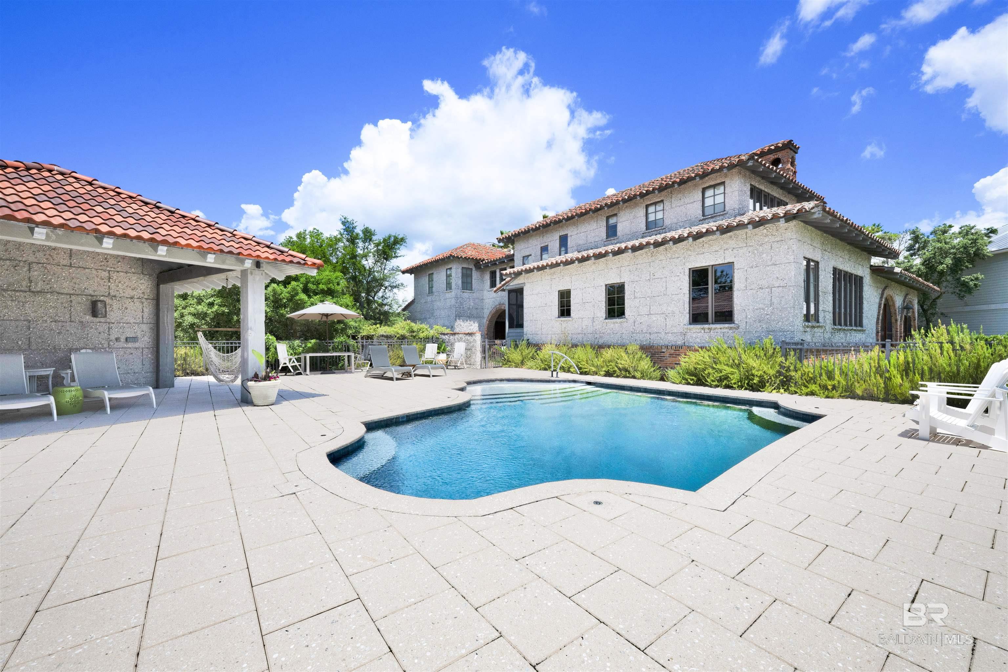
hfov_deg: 104.3
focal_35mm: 14
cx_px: 504
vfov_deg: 81.2
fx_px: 392
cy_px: 336
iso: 400
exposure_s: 1/1000
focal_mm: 14
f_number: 11
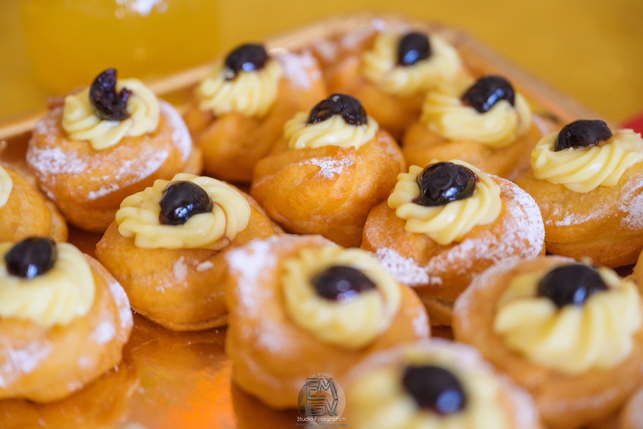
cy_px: 214
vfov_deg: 19.5
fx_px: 1250
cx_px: 322
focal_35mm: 70
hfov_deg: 28.8
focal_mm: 70
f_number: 2.8
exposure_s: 1/80
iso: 250
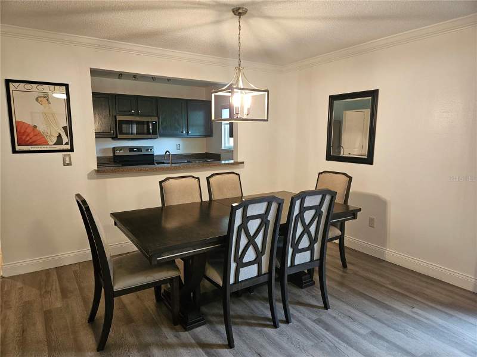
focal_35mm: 23
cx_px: 238
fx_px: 317
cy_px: 178
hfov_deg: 73.9
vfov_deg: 58.9
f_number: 1.8
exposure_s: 1/60
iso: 250
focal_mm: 5.4
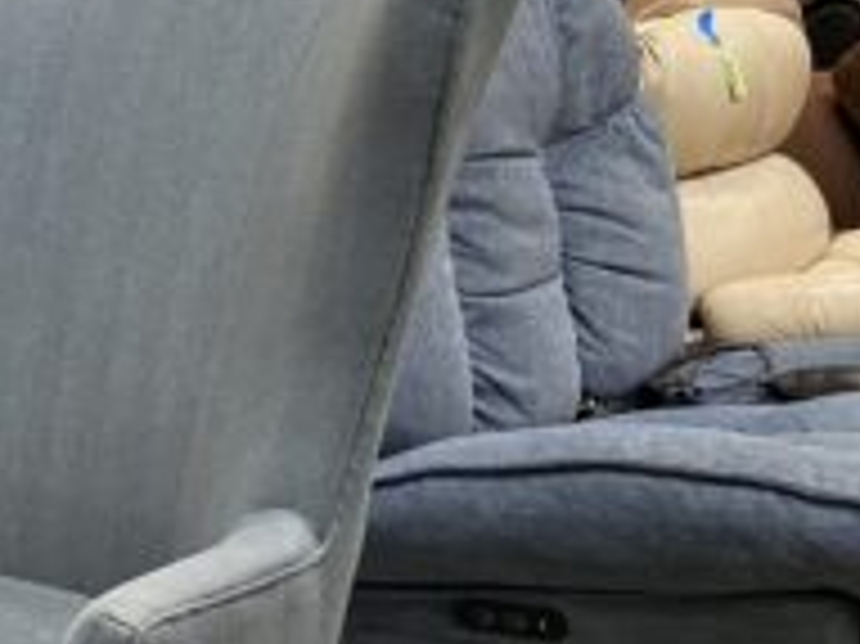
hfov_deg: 25.6
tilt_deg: -19.2
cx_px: -176
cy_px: 628
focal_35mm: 68
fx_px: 1688
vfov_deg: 20.9
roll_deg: +2.2
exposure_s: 1/60
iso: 320
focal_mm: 4.25
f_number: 1.8
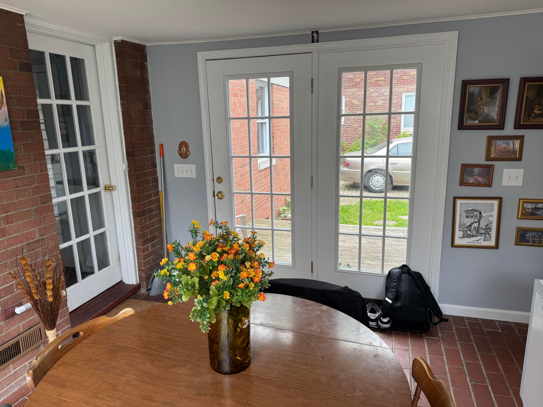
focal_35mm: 24
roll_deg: +1.6
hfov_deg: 71.6
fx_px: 376
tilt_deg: -12.0
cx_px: 272
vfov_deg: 56.8
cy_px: 204
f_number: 1.78
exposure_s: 1/241
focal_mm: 6.76
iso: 64
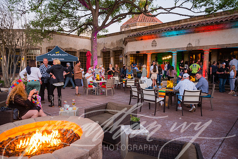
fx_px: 159
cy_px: 80
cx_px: 119
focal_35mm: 24
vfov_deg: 53.1
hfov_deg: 73.8
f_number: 4
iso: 80
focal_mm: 24
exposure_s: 1/13
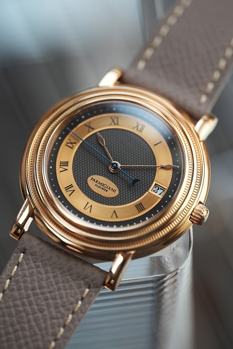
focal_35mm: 105
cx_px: 116
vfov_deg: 19.4
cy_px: 174
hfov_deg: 13.1
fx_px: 1018
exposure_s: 1/250
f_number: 2.8
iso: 2000
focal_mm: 105
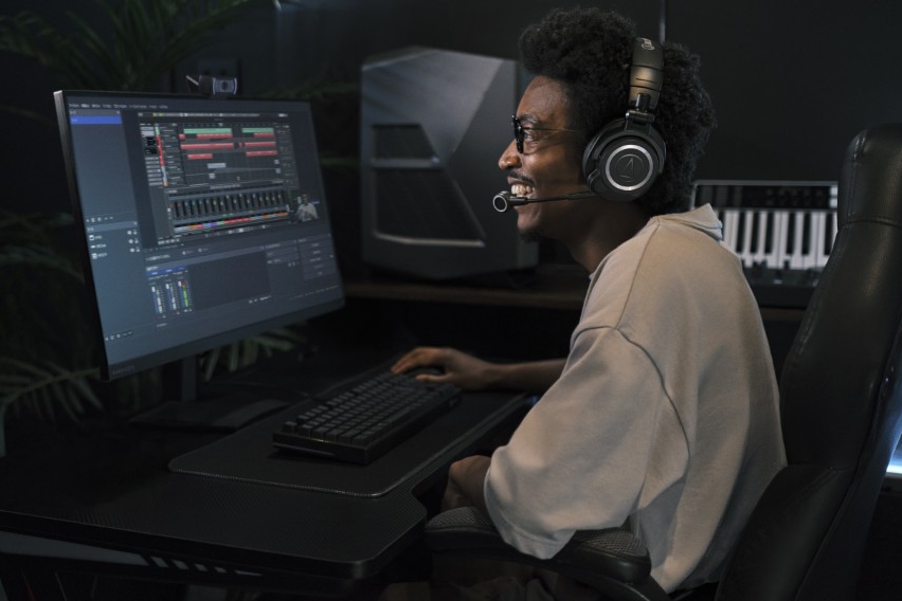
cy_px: 220
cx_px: 405
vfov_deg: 29.7
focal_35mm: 45
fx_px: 1127
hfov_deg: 43.6
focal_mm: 45
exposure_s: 1/125
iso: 1600
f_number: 2.8
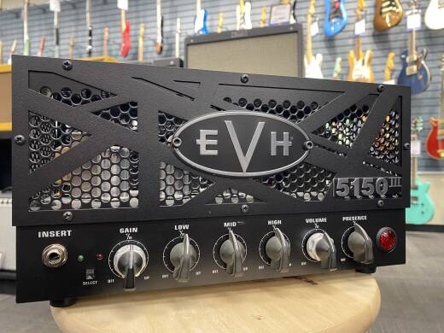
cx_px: 222
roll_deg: +1.2
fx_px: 333
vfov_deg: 53.1
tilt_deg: +0.2
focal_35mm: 26
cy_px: 166
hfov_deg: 67.3
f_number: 1.8
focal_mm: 4.25
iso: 250
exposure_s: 1/60
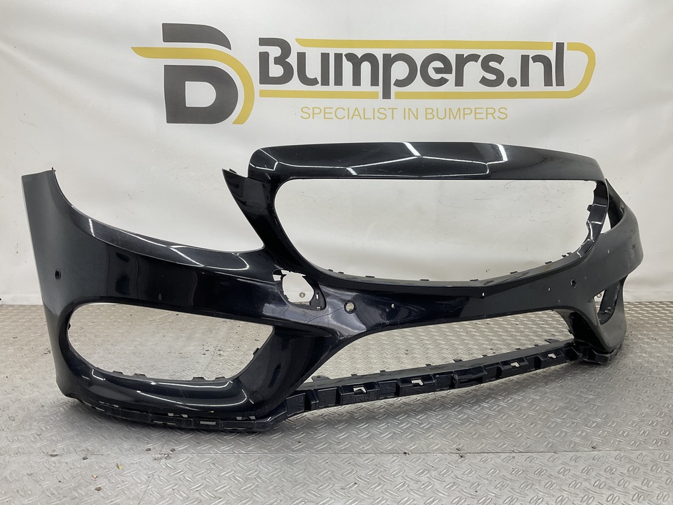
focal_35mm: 29
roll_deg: -1.4
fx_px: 564
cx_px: 336
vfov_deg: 48.2
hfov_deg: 61.7
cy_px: 252
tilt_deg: -8.7
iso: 25
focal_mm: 3
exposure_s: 1/120
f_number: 1.8
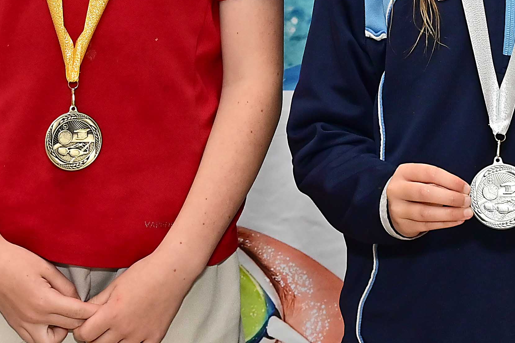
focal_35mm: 131
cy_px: -50
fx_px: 1873
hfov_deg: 15.7
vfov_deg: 10.3
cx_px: 288
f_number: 9
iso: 1000
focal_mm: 36
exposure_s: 1/200
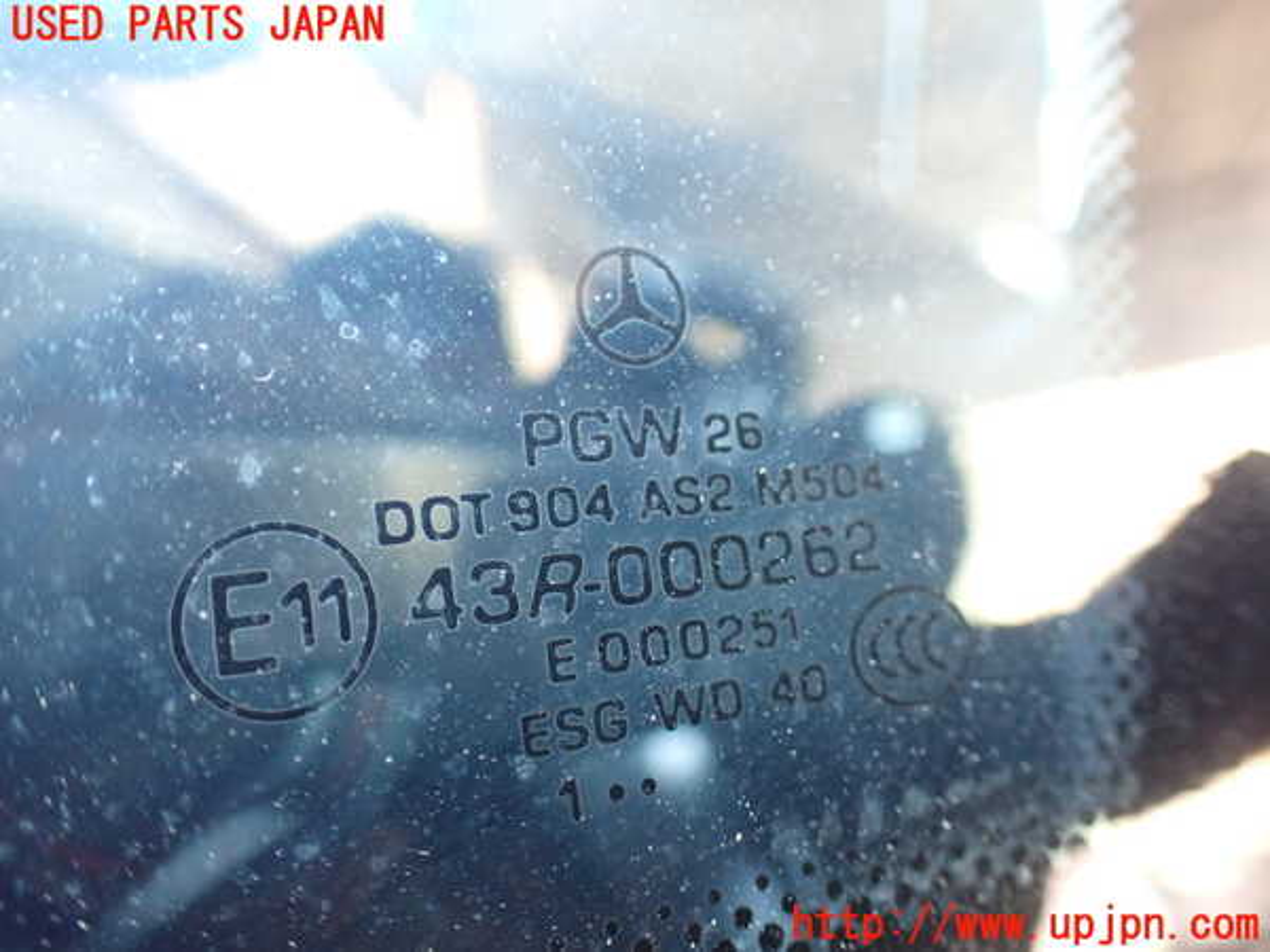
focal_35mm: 30
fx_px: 1101
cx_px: 635
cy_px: 476
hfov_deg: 60.0
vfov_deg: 46.8
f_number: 2.3
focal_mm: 5.4
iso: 800
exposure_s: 1/100
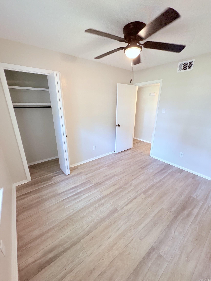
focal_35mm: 14
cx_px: 106
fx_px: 114
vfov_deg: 102.1
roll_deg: -0.4
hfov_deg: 85.7
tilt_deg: -17.2
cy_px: 140
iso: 320
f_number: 2.2
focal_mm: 2.22
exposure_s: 1/60
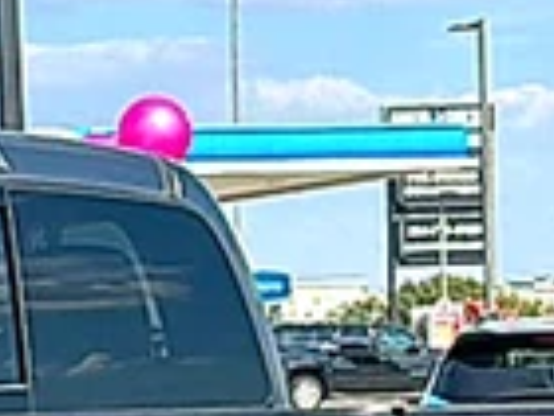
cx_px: -51
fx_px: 3041
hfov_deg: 10.3
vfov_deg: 7.6
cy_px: 660
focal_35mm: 190
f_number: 1.78
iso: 80
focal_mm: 6.86
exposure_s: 1/3268
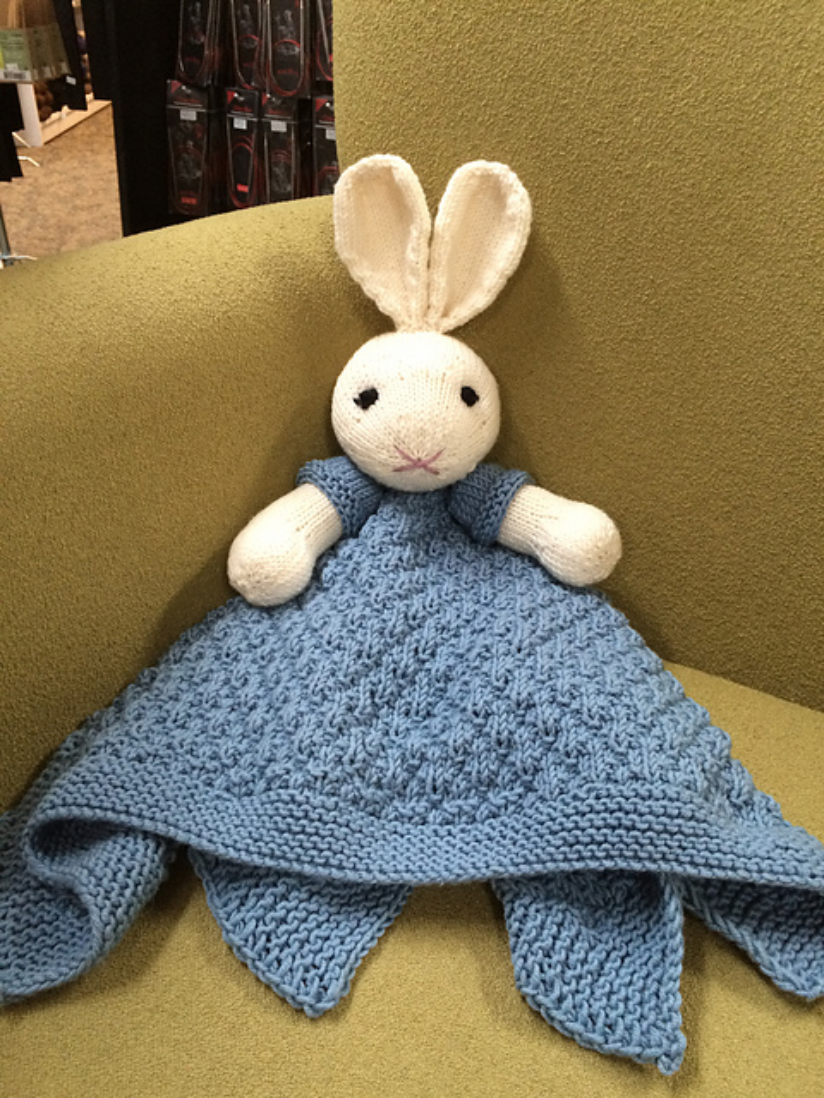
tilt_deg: -34.4
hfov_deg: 48.2
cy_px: 549
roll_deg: -0.9
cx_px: 412
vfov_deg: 61.7
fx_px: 920
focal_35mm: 29
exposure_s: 1/30
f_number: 2.2
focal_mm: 4.15
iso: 200
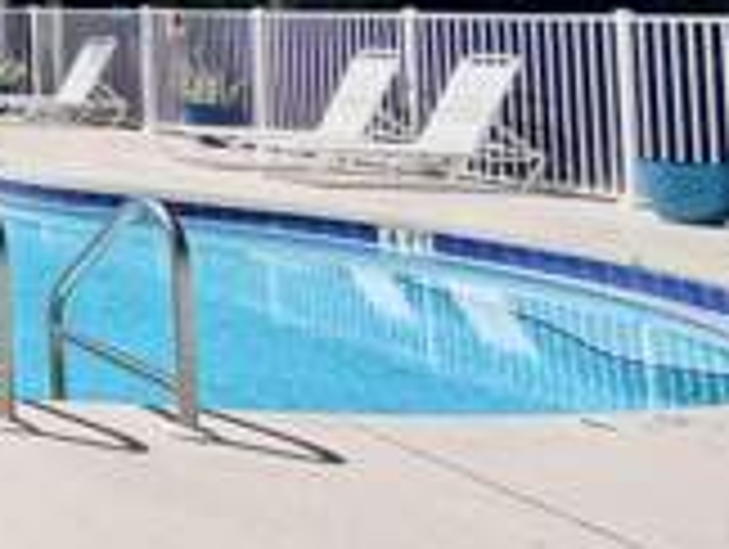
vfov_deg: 20.0
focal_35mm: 69
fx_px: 1455
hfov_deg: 16.5
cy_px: -112
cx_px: -896
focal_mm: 2.22
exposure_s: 1/3906
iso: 40
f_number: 2.2
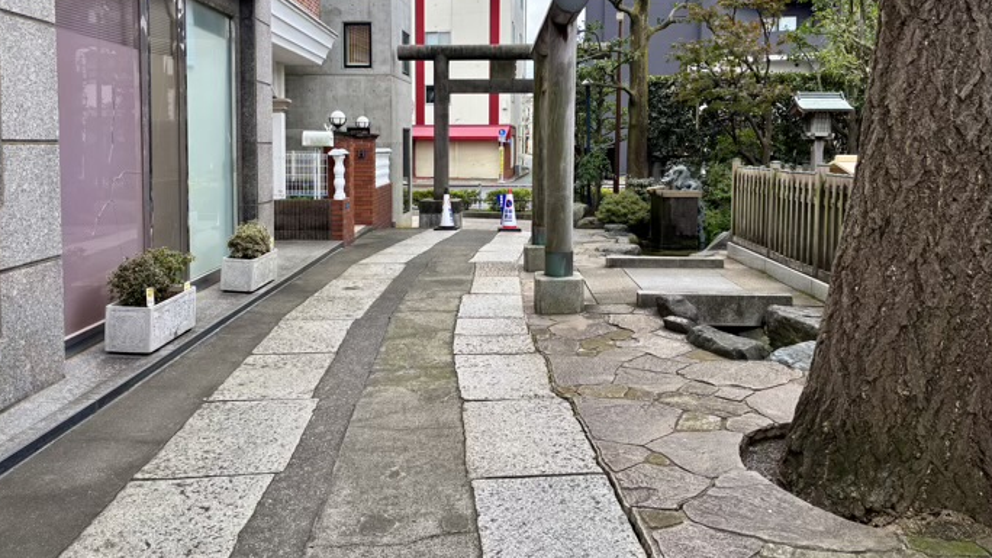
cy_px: 198
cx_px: 486
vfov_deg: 39.8
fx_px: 763
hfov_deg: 66.1
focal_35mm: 29
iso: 50
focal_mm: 5.96
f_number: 1.6
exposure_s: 1/550
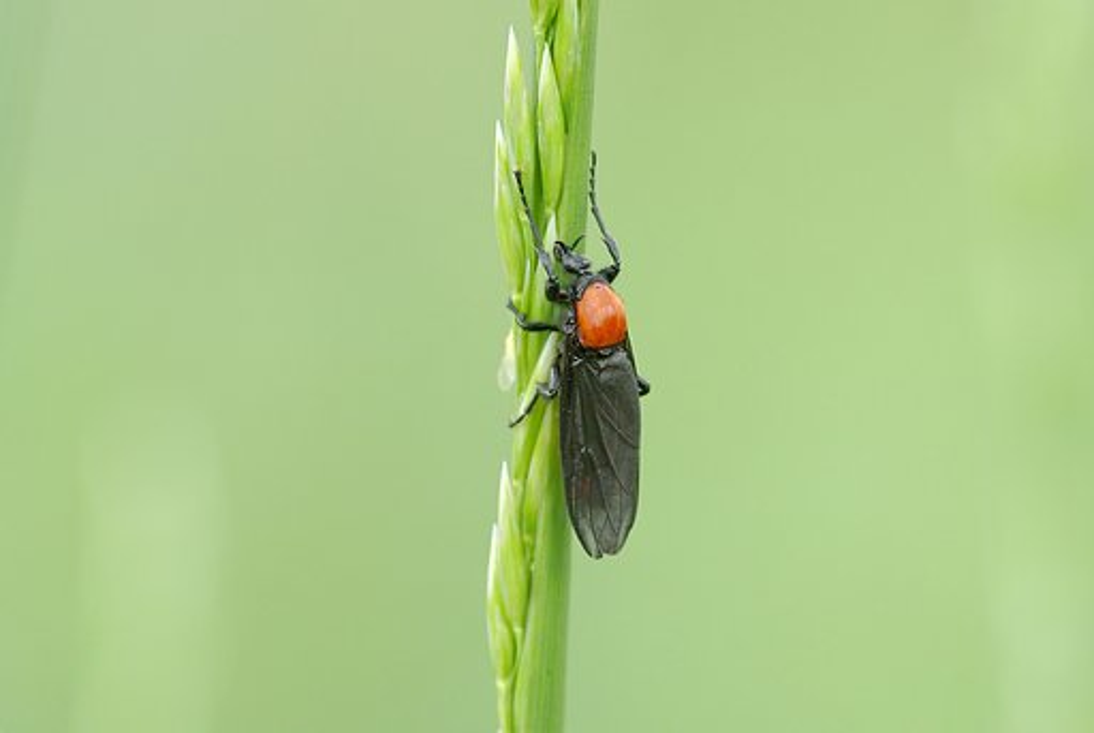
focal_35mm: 1134
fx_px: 34510
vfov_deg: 1.2
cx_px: 547
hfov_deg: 1.8
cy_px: 366
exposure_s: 1/250
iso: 400
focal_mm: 420
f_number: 8
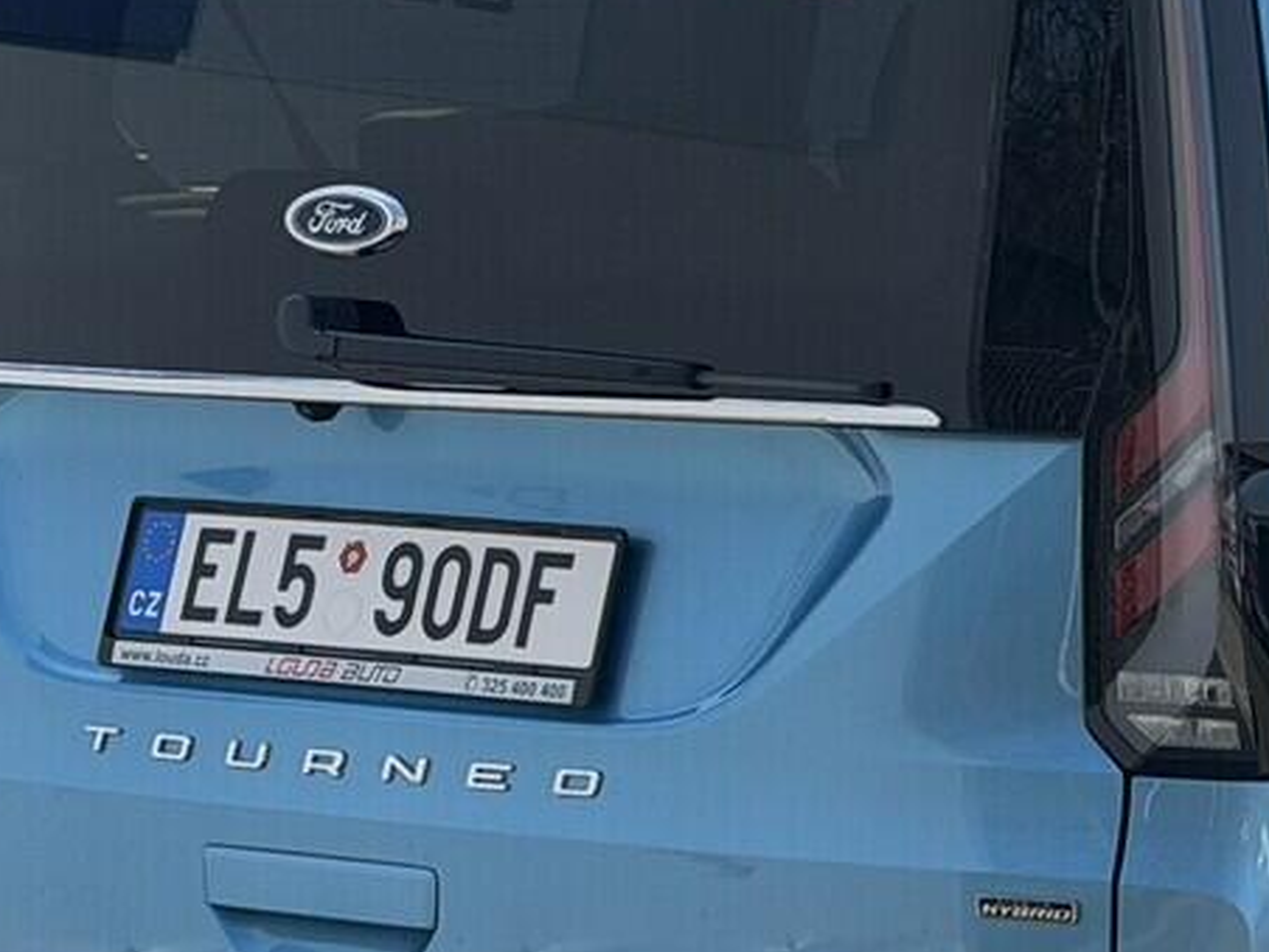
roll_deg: +1.1
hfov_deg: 12.7
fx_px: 5609
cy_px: 402
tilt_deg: -2.5
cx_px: 1437
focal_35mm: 153
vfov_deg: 9.7
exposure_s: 1/3891
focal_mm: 6.76
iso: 100
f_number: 1.78
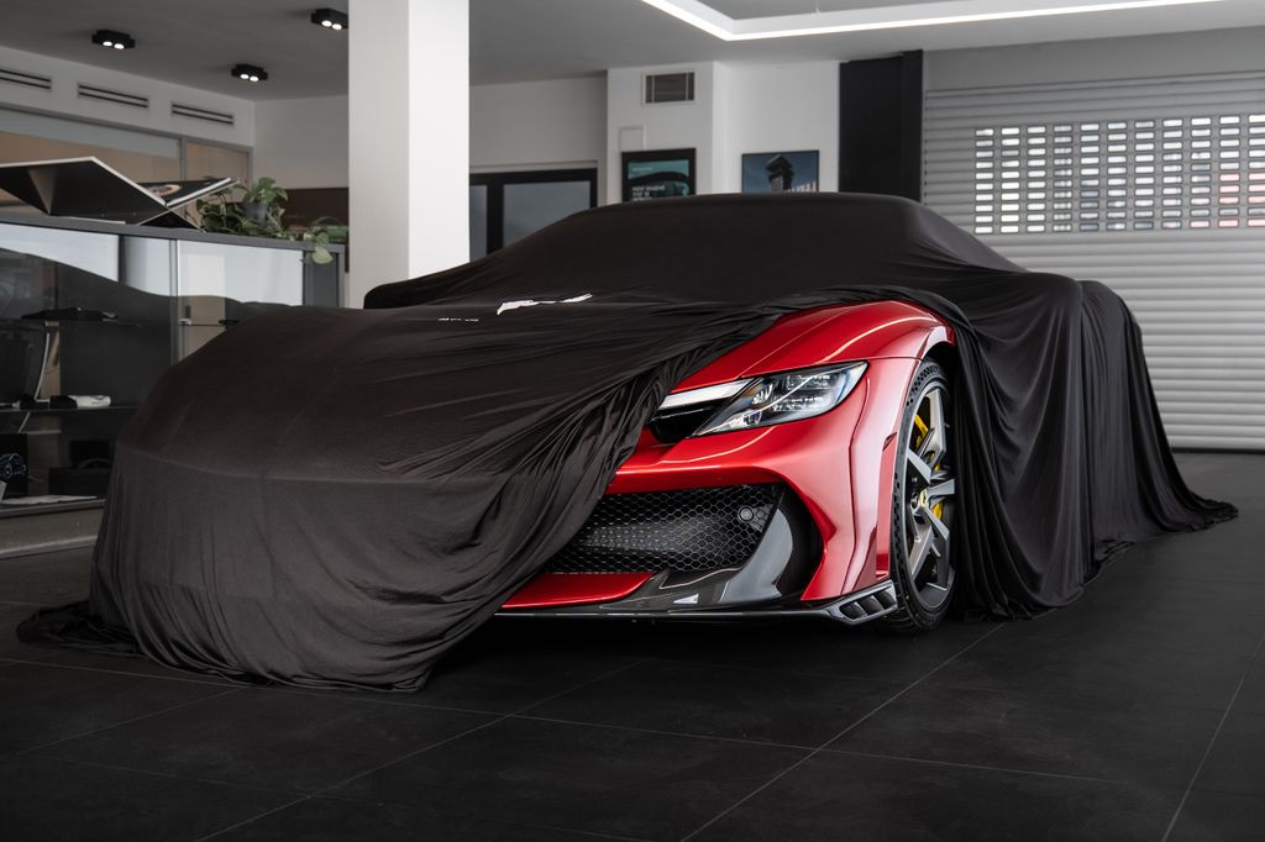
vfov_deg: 28.8
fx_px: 1643
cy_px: 429
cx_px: 652
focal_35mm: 47
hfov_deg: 42.1
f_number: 4.9
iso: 500
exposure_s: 1/60
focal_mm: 44
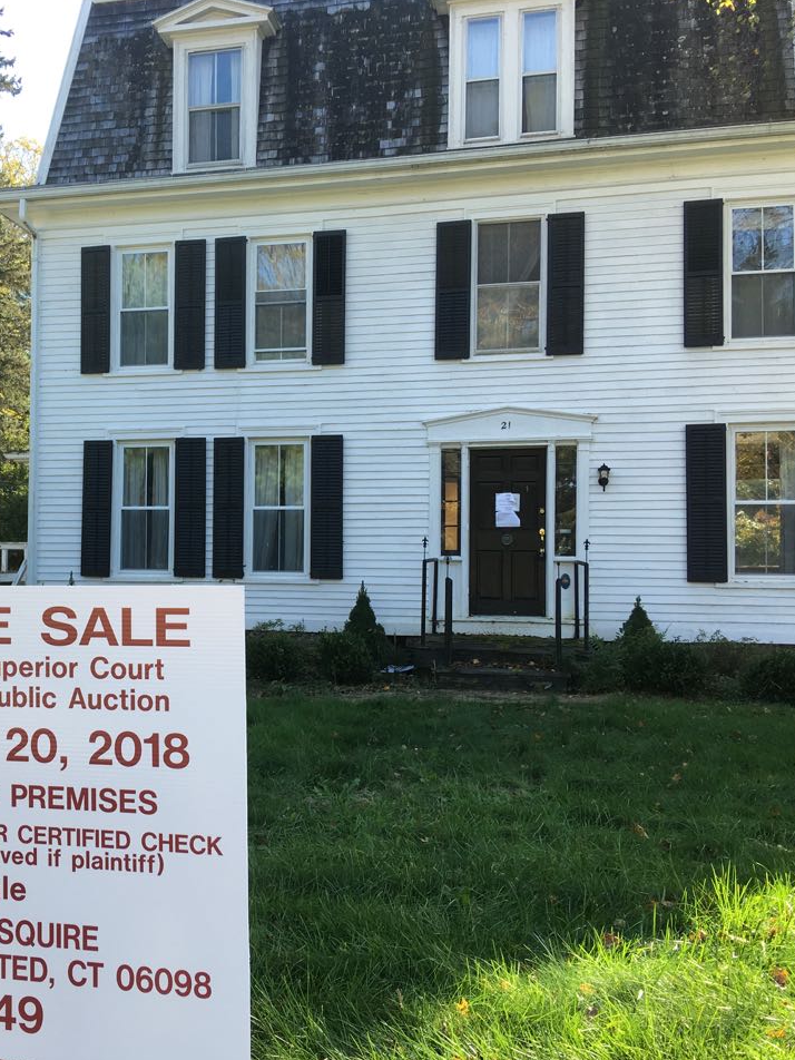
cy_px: 530
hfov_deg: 35.7
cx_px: 170
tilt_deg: +0.9
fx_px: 1194
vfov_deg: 47.9
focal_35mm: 39
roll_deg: -0.3
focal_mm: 4.15
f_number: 2.2
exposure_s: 1/194
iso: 25
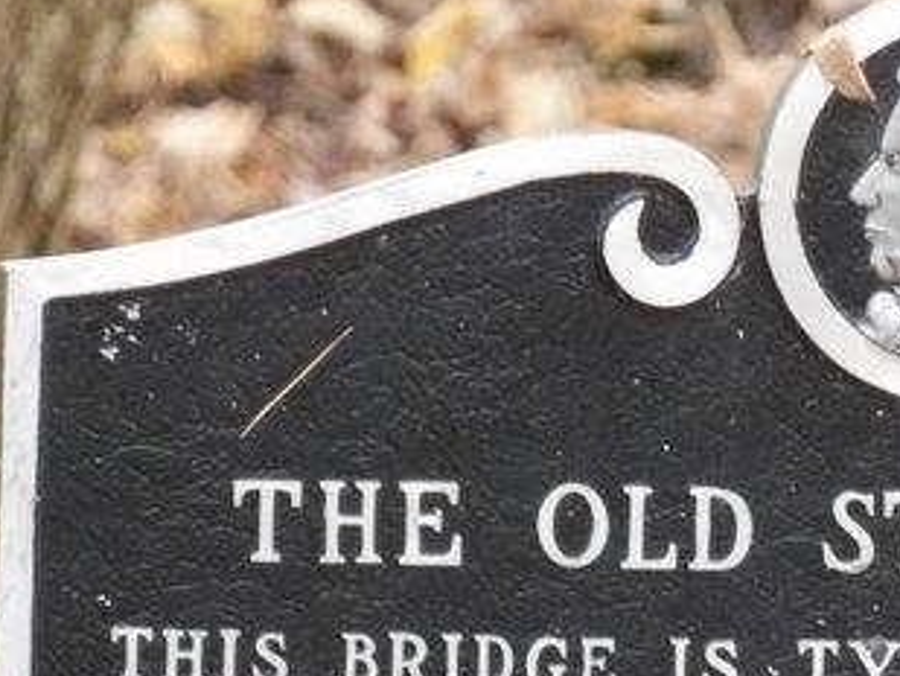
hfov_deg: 1.9
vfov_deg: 1.4
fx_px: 27570
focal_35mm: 1060
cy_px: 746
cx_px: 821
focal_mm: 73.3
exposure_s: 1/25
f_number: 4.2
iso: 800
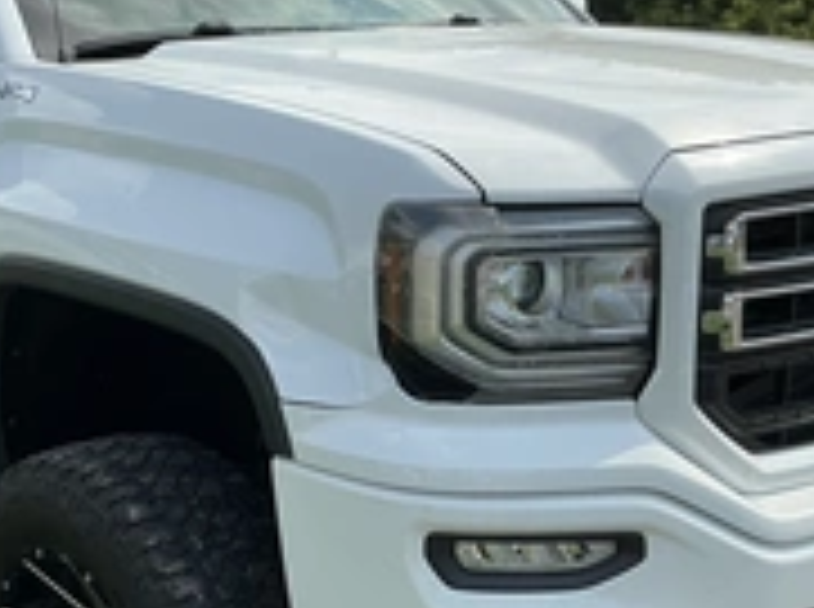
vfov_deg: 23.5
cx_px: 292
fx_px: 1455
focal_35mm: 62
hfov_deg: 31.1
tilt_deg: -13.8
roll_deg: -1.3
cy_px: 383
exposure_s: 1/1786
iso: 25
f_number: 1.8
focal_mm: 3
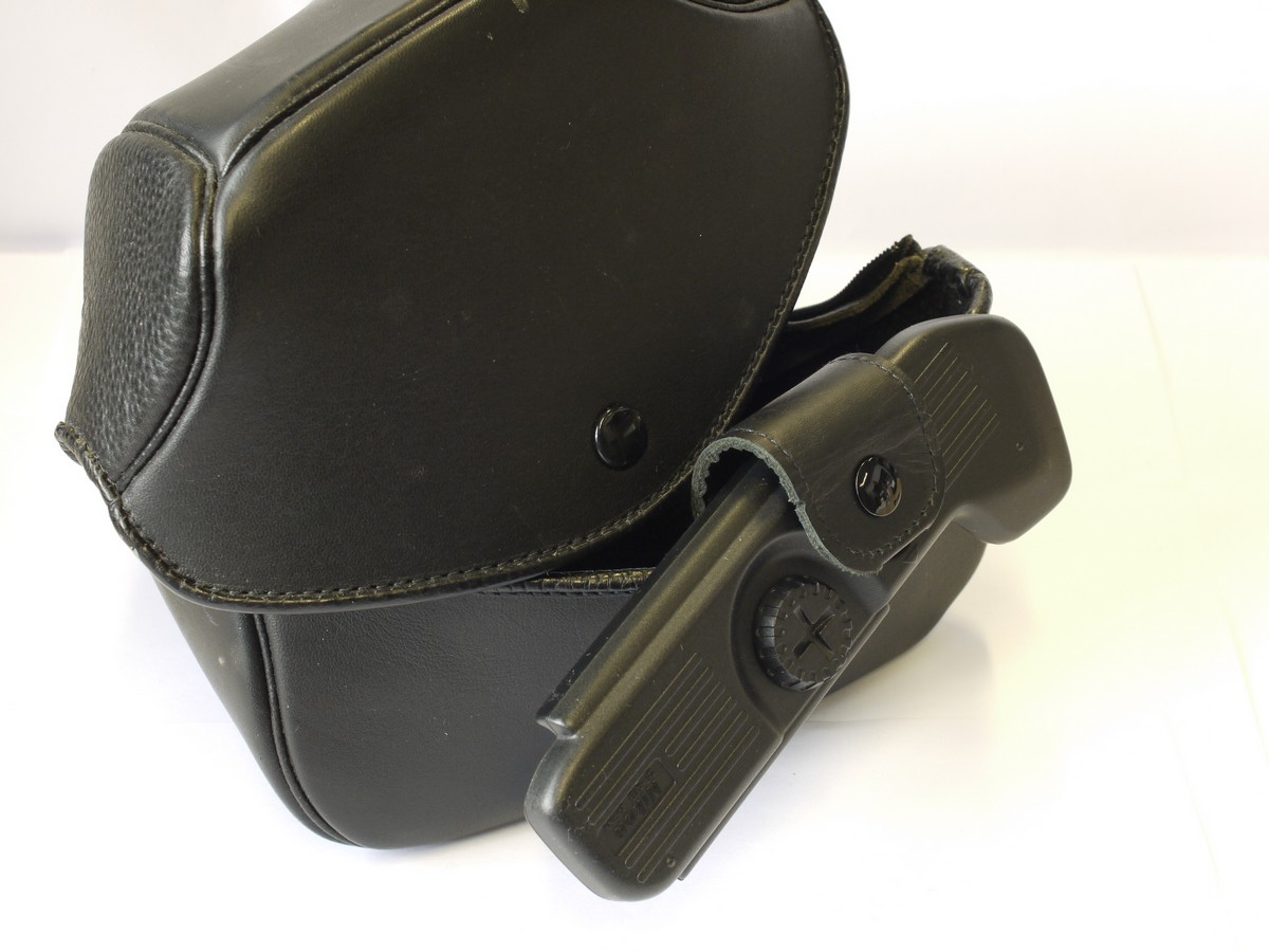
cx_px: 634
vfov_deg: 24.4
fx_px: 2200
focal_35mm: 60
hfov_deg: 32.2
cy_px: 476
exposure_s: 1/15
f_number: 8
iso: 400
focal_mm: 30
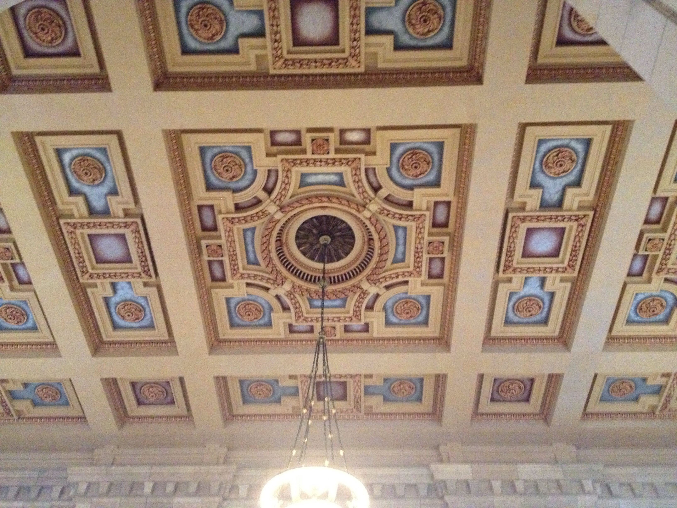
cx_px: 338
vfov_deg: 40.7
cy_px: 254
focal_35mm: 35
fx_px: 685
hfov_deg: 52.6
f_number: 2.4
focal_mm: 4.28
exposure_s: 1/15
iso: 800
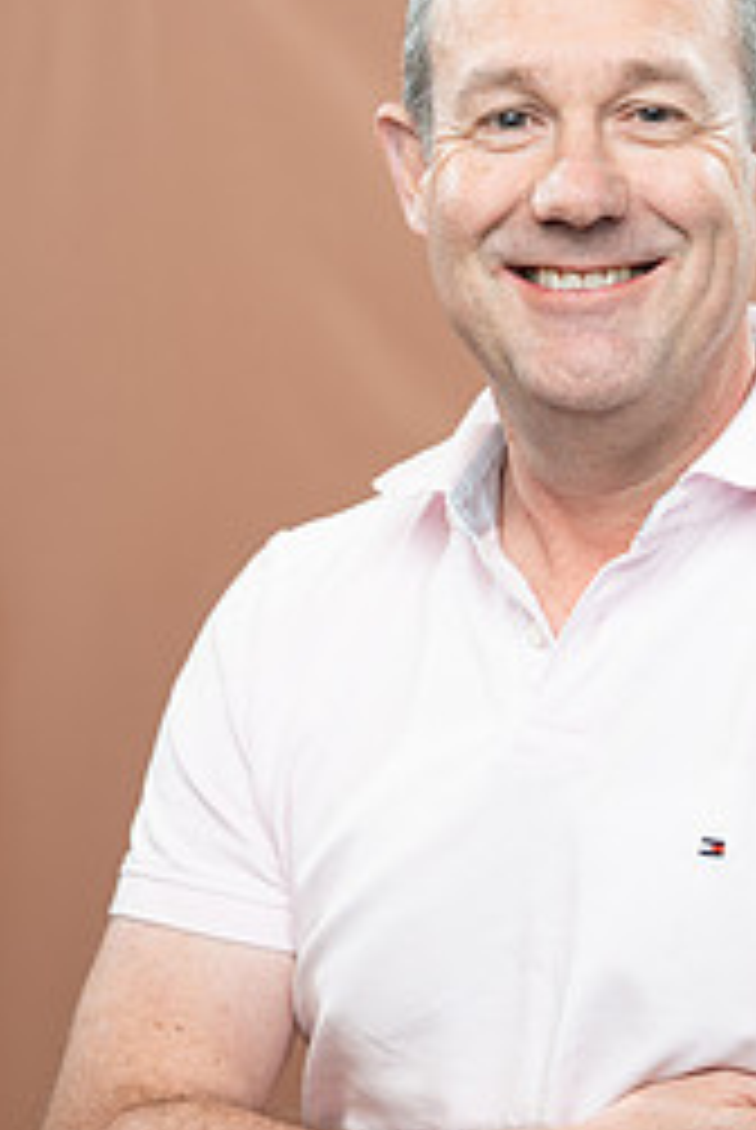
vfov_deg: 15.1
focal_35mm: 136
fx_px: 4272
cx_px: 576
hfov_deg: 10.1
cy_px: 630
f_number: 4
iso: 320
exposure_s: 1/160
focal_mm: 76
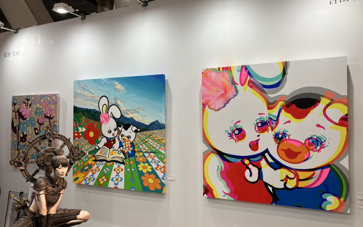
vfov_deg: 41.8
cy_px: 113
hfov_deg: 62.9
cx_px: 182
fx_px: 297
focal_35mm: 30
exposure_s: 1/195
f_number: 1.8
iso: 25
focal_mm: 3.99
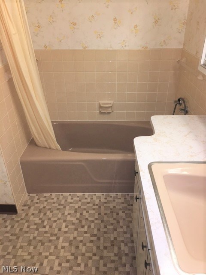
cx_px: 103
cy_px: 138
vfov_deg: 61.7
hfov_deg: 48.2
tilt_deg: -28.4
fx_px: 230
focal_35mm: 29
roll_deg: +1.2
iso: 64
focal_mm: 4.15
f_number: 2.2
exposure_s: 1/30
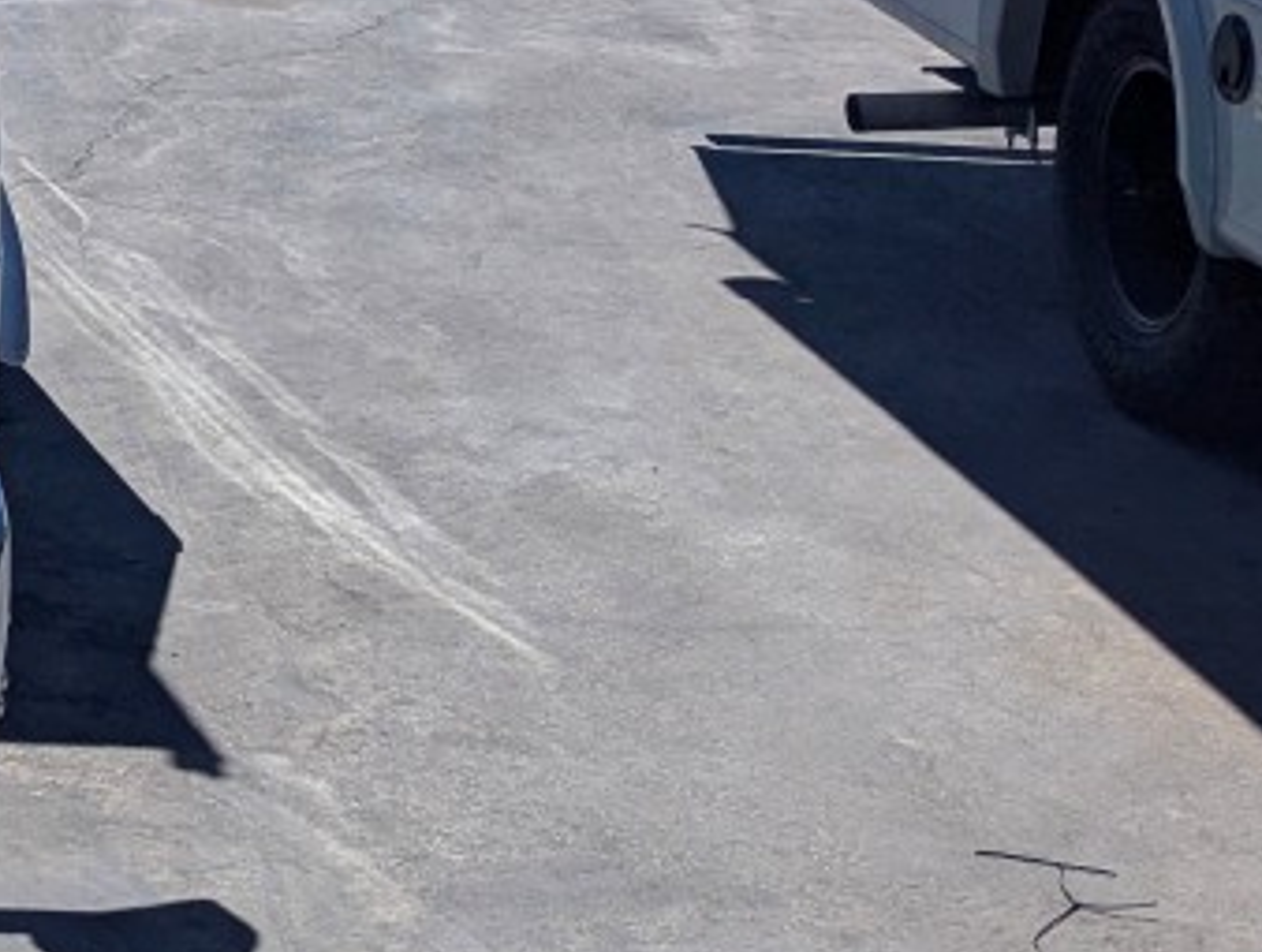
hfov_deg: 16.6
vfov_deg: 14.3
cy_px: -355
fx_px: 3617
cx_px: -1003
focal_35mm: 99
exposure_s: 1/4926
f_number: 1.85
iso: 46
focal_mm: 6.81
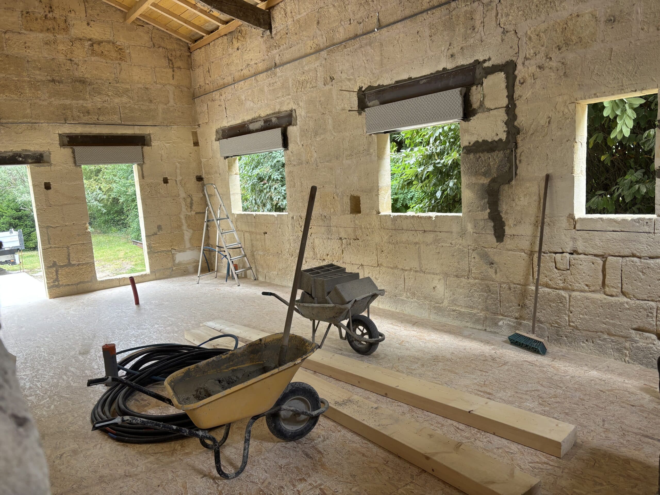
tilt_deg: -8.6
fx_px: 496
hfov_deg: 67.3
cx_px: 330
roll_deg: +3.4
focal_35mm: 26
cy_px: 248
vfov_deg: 53.1
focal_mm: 5.96
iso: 40
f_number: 1.6
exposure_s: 1/121
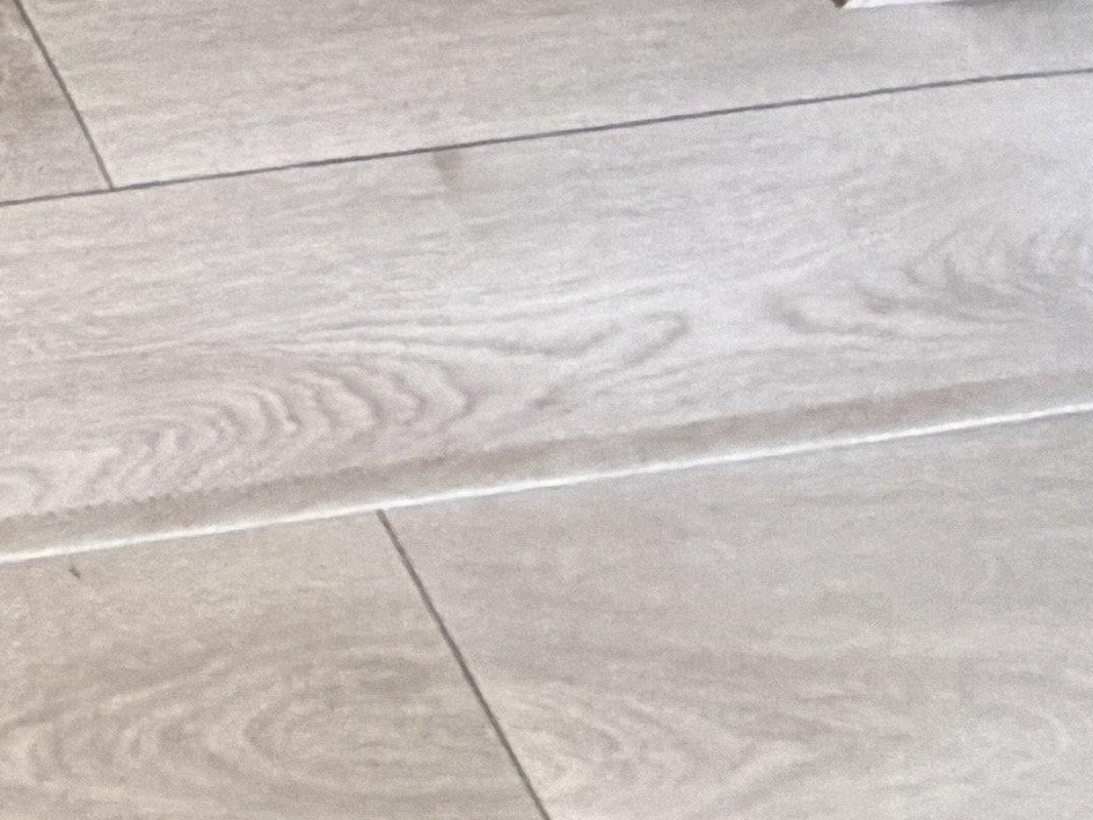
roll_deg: +0.1
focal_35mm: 75
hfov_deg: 17.6
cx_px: -1135
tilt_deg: -36.5
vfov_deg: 13.6
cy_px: -1194
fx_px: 2369
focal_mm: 2.22
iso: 320
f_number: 2.2
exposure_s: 1/100
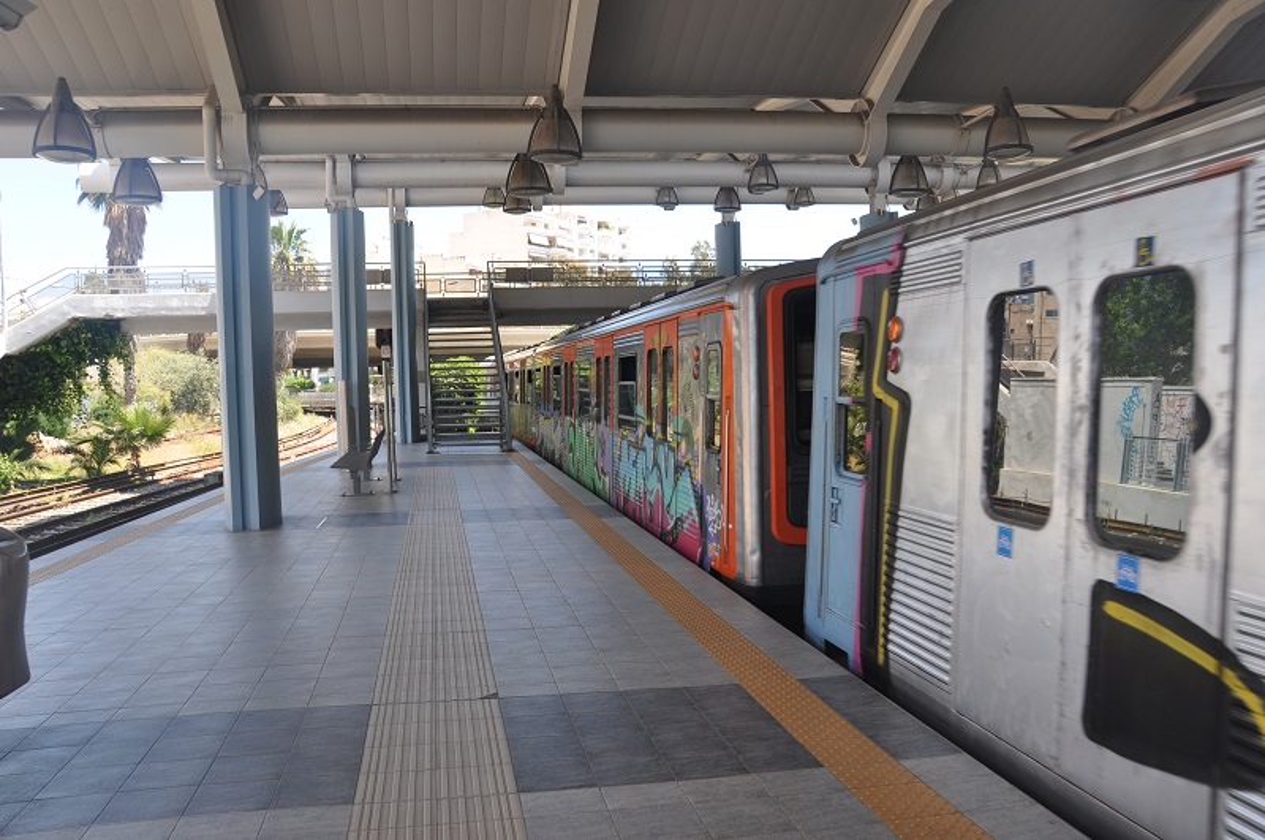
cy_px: 420
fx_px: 1053
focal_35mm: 30
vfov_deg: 43.5
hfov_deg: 62.0
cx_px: 632
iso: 200
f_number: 7.1
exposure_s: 1/200
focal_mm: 20
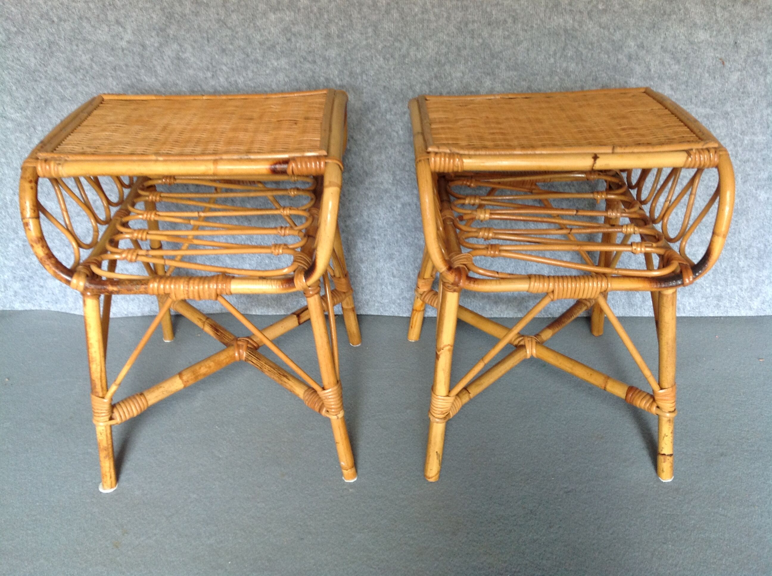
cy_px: 288
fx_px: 779
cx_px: 386
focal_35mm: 35
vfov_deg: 40.6
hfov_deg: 52.7
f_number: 2.4
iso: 100
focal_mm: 4.28
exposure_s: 1/15
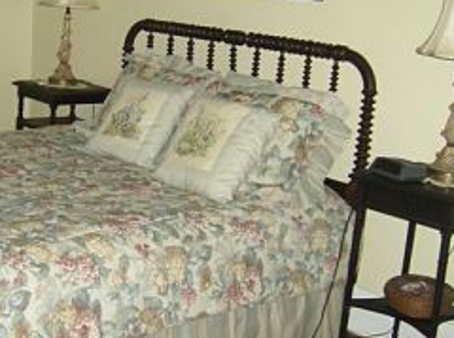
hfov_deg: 31.5
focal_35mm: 60
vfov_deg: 24.3
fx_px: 785
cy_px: 172
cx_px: 100
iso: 200
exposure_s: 1/60
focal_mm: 6
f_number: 2.8
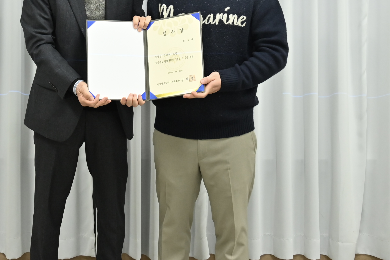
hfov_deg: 25.8
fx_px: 845
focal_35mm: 78
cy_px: 26
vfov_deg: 17.2
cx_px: 126
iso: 1000
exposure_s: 1/80
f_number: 4.5
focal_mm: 35
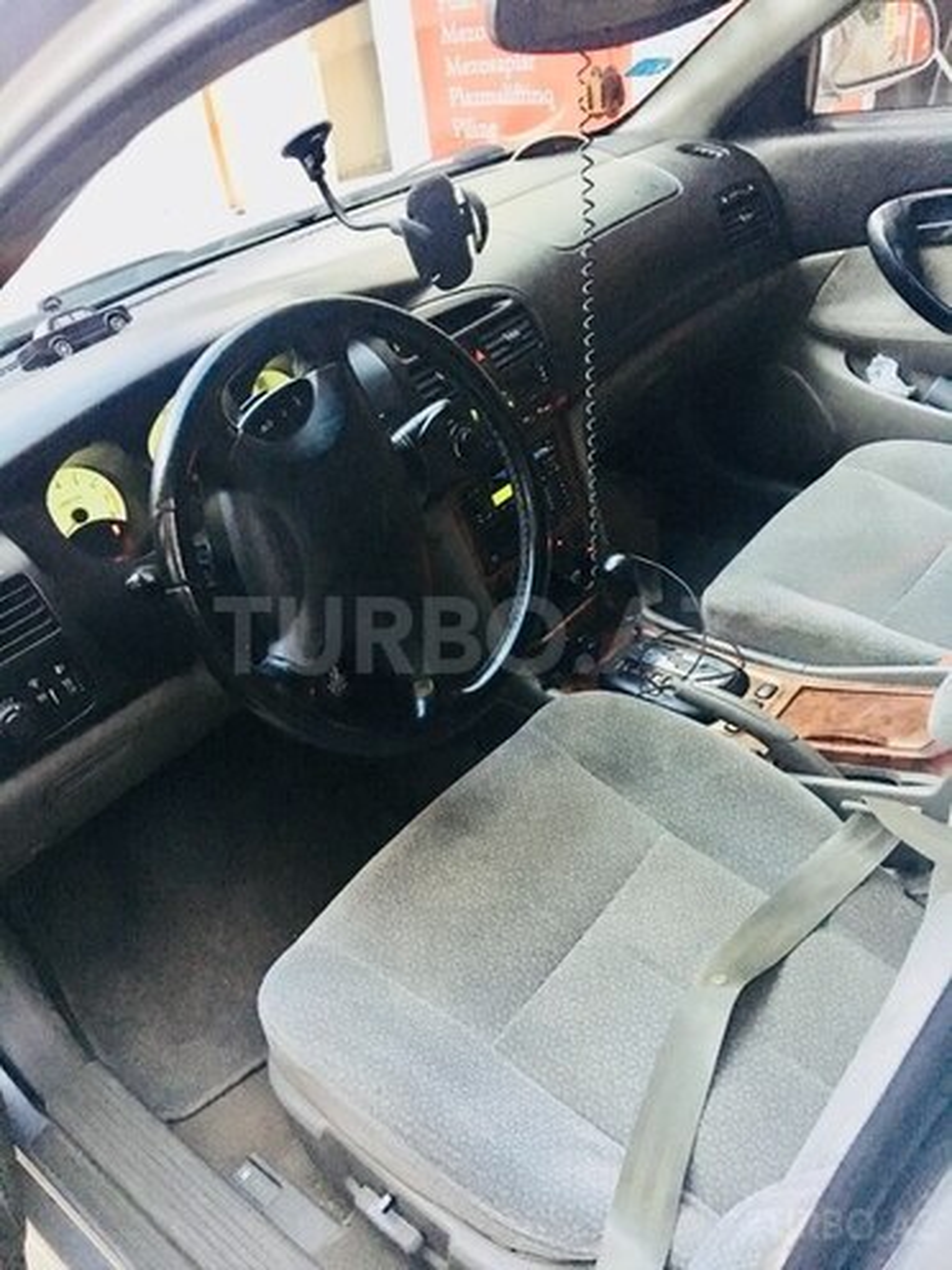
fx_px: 1063
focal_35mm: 29
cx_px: 476
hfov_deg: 48.2
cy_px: 635
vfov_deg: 61.7
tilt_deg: -32.0
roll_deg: +7.6
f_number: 2.2
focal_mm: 4.15
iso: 320
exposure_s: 1/17
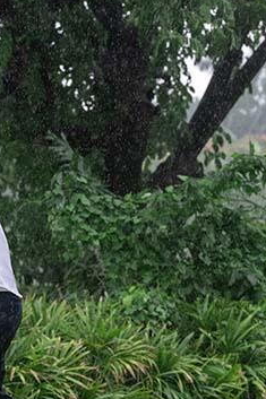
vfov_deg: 6.9
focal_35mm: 299
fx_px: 3317
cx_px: 105
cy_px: 266
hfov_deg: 4.6
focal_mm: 110
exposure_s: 1/640
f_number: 5.6
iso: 1600
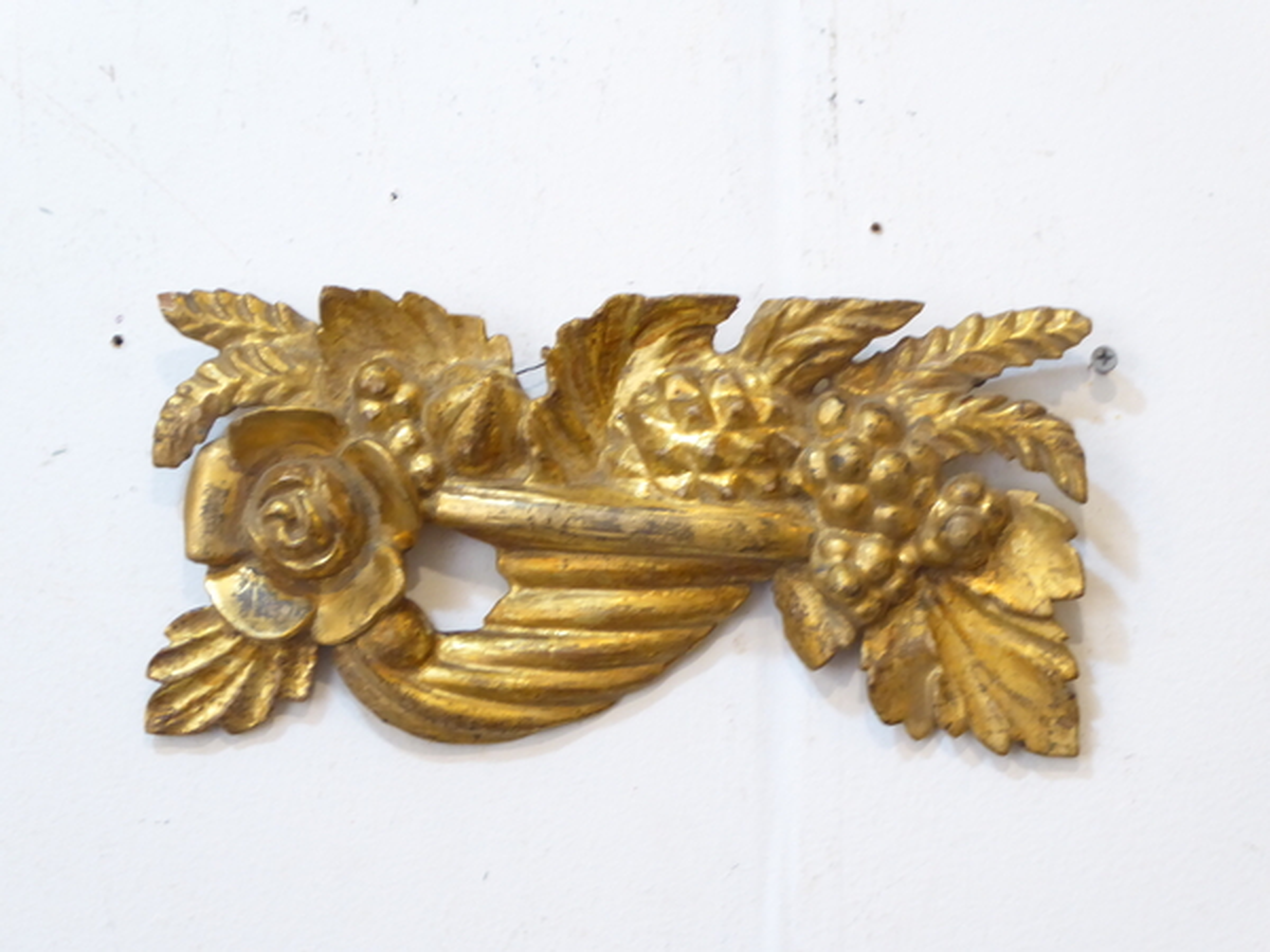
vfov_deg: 12.7
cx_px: 635
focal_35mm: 117
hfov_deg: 16.8
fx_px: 4293
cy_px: 476
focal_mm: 19
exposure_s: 1/10
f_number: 5.1
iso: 400
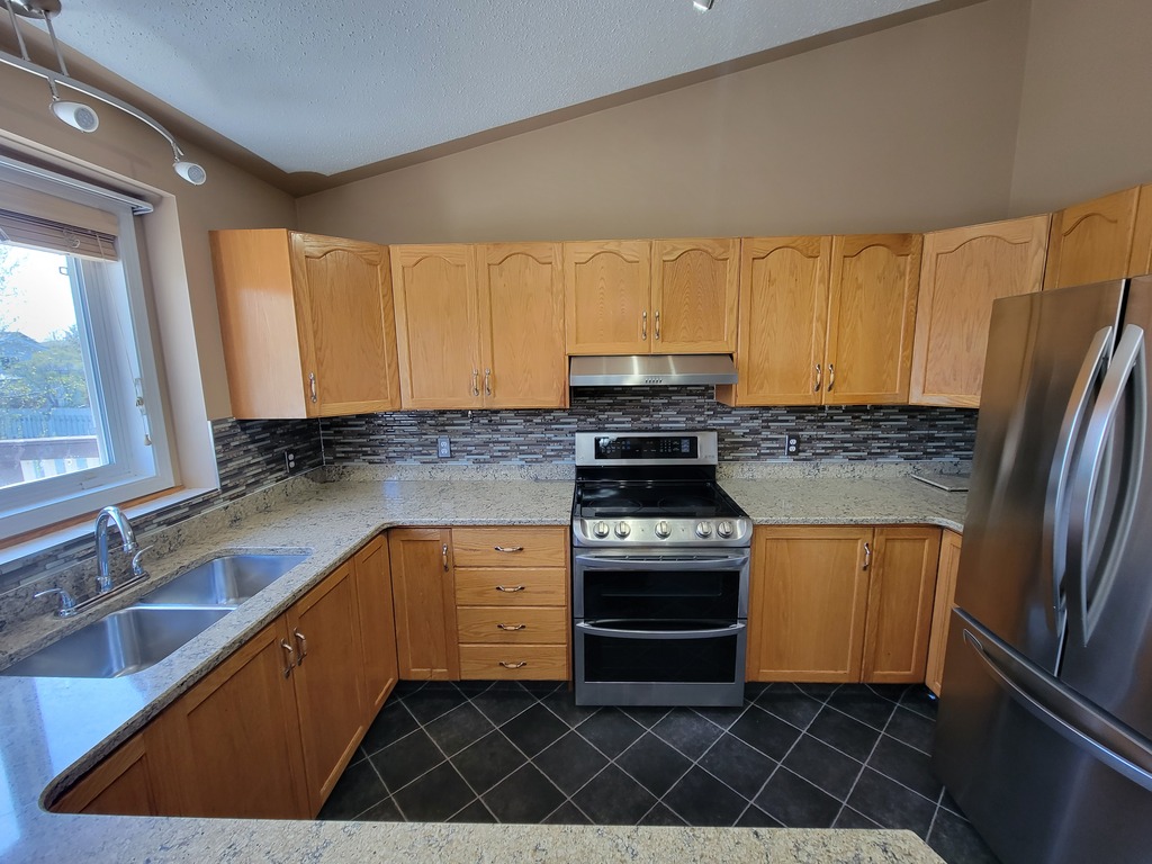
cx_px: 576
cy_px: 432
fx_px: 433
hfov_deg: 106.2
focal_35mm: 13
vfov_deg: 89.9
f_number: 2.2
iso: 160
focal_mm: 2.2
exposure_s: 1/60
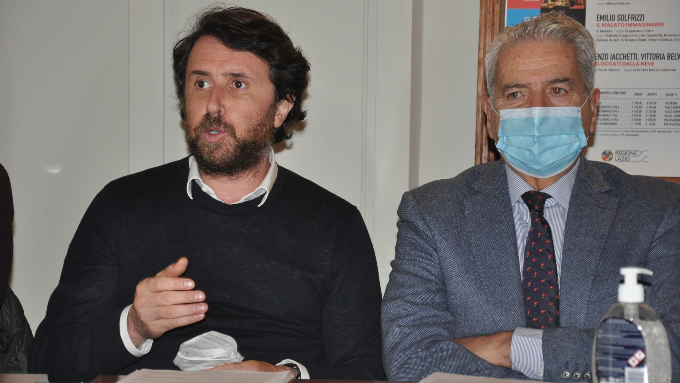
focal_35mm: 119
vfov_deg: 10.2
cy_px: 206
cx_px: 341
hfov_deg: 18.1
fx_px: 2137
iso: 800
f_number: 5.3
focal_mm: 75
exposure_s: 1/60
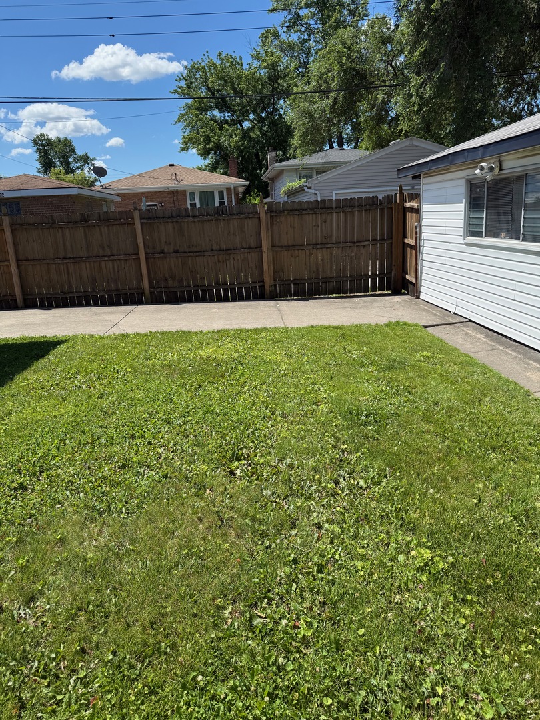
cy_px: 360
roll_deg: +2.0
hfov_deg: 56.8
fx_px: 499
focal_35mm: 24
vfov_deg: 71.6
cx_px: 270
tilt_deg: -15.1
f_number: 1.78
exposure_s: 1/3759
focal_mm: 6.76
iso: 100
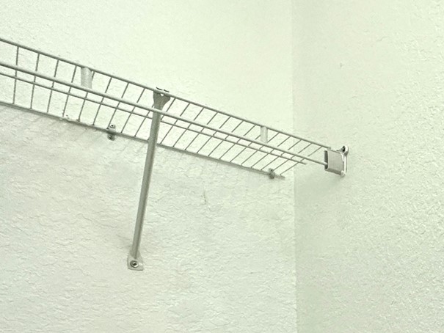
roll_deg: -2.3
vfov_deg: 33.0
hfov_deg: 36.5
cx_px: 552
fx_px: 475
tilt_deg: -0.1
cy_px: 381
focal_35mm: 37
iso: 200
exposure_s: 1/120
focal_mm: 2.22
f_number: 2.2
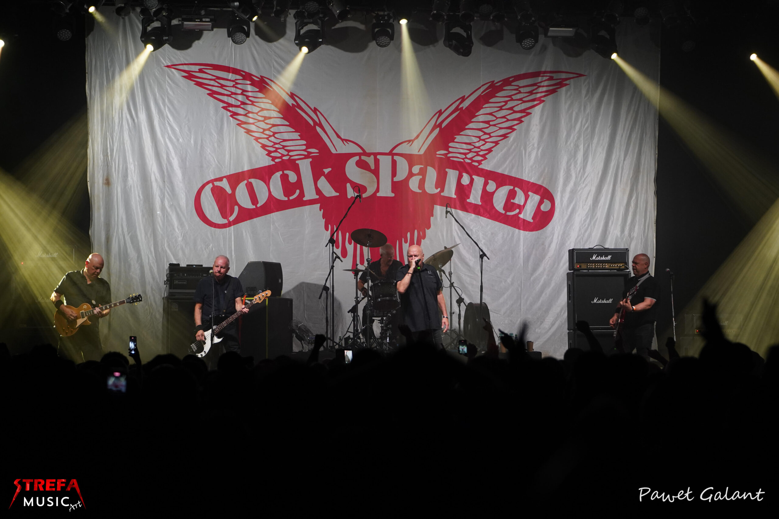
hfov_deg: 22.9
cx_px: 390
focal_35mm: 89
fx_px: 1926
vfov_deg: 15.4
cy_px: 260
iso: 2000
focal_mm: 89
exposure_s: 1/160
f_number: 2.8
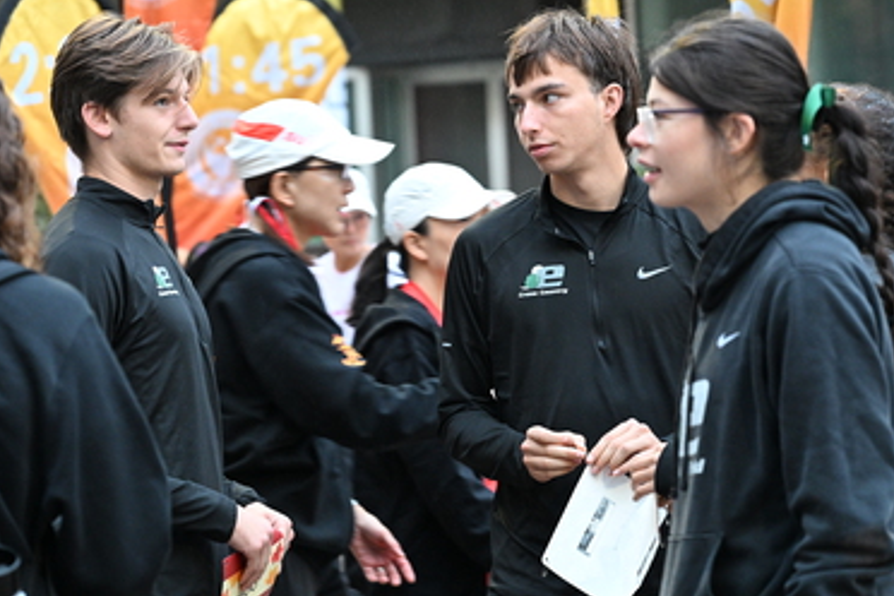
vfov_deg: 9.5
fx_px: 3601
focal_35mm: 145
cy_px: 196
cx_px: 473
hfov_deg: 14.2
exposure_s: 1/125
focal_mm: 98
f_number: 4
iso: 3200
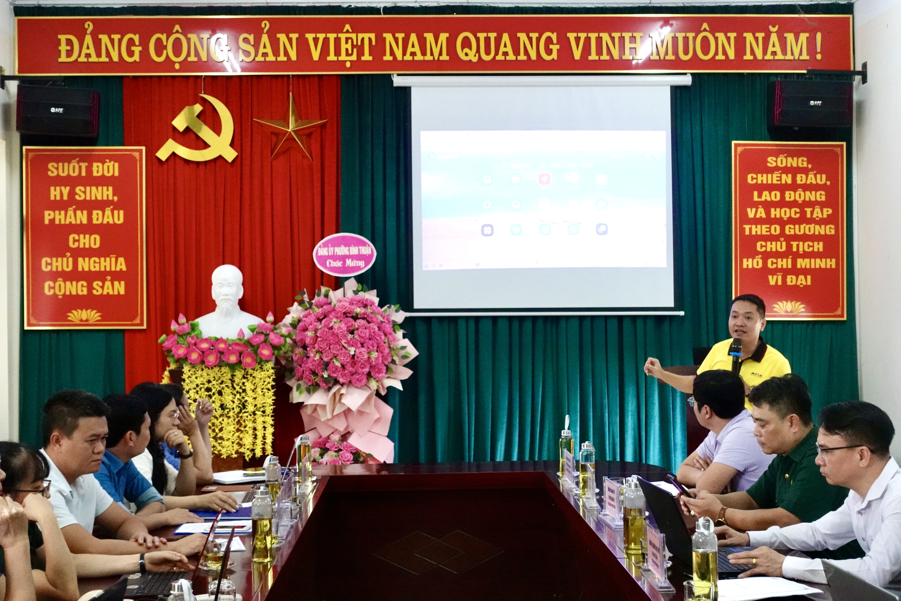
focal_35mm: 51
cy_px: 300
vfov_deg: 26.5
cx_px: 450
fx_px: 1276
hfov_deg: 38.9
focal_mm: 19.18
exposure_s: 1/500
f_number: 3.2
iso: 3200
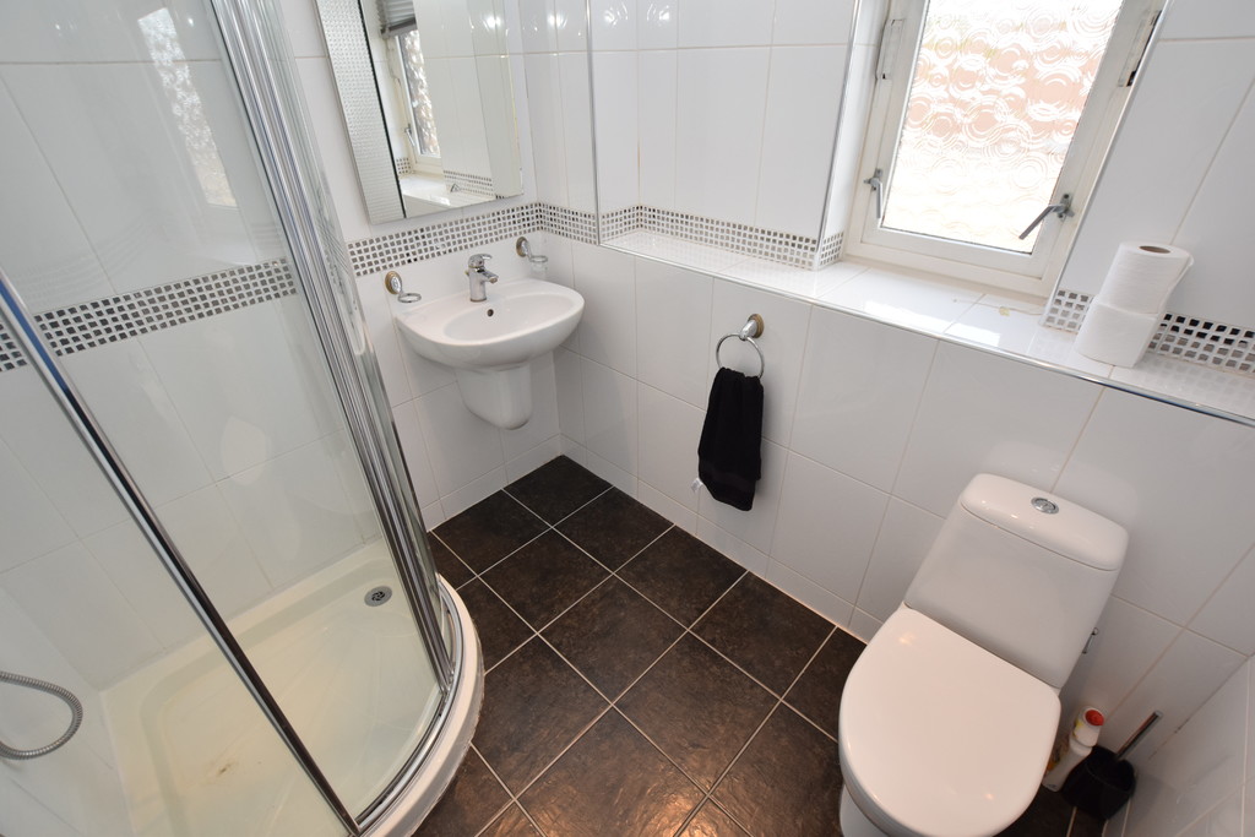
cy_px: 418
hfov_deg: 100.4
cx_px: 628
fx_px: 523
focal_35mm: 15
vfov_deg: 77.3
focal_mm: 10
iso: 640
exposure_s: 1/125
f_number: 5.6
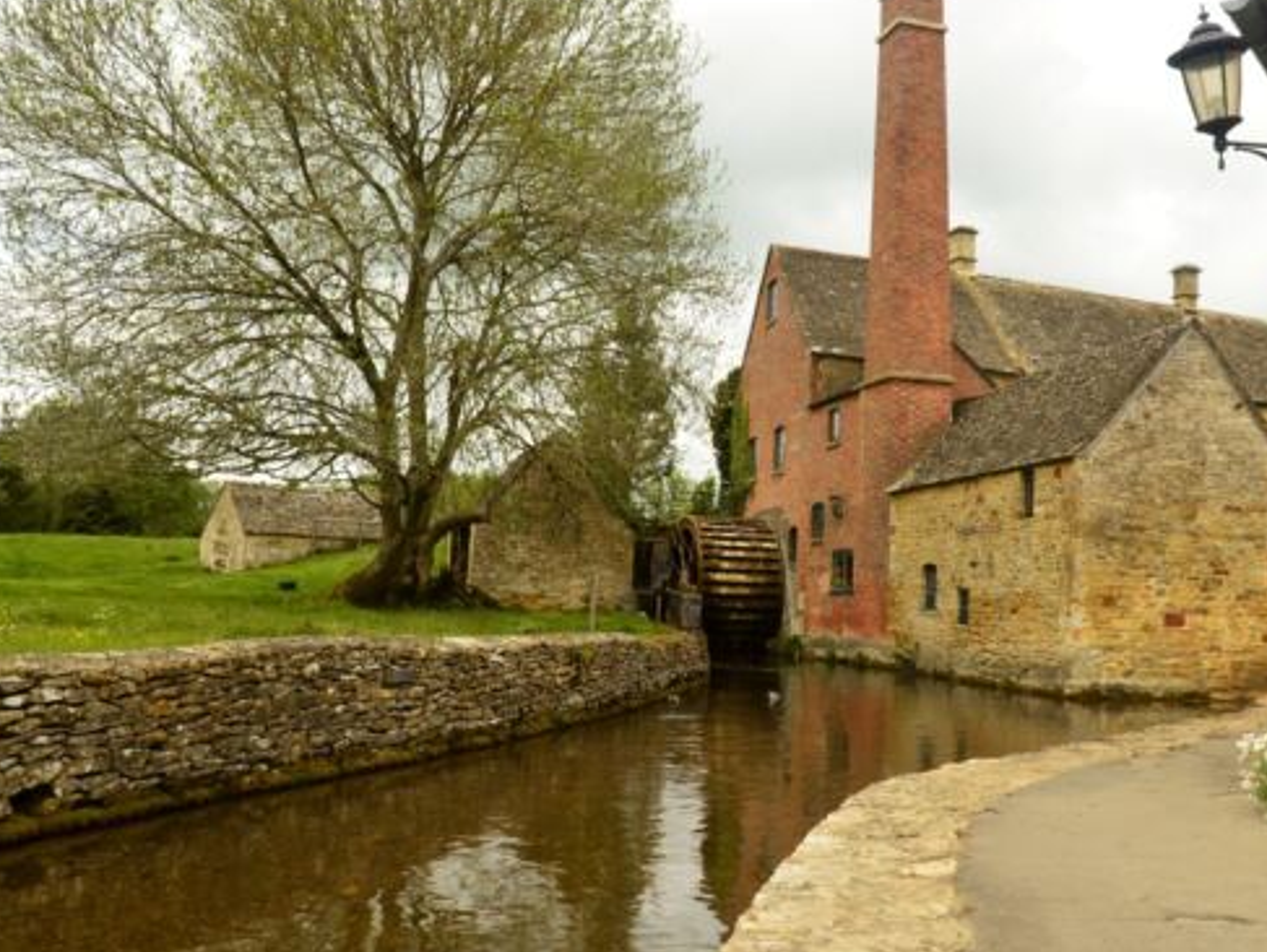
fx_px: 1245
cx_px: 749
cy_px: 469
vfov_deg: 41.8
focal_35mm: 34
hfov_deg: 53.6
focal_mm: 18
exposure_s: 1/80
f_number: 18
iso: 200
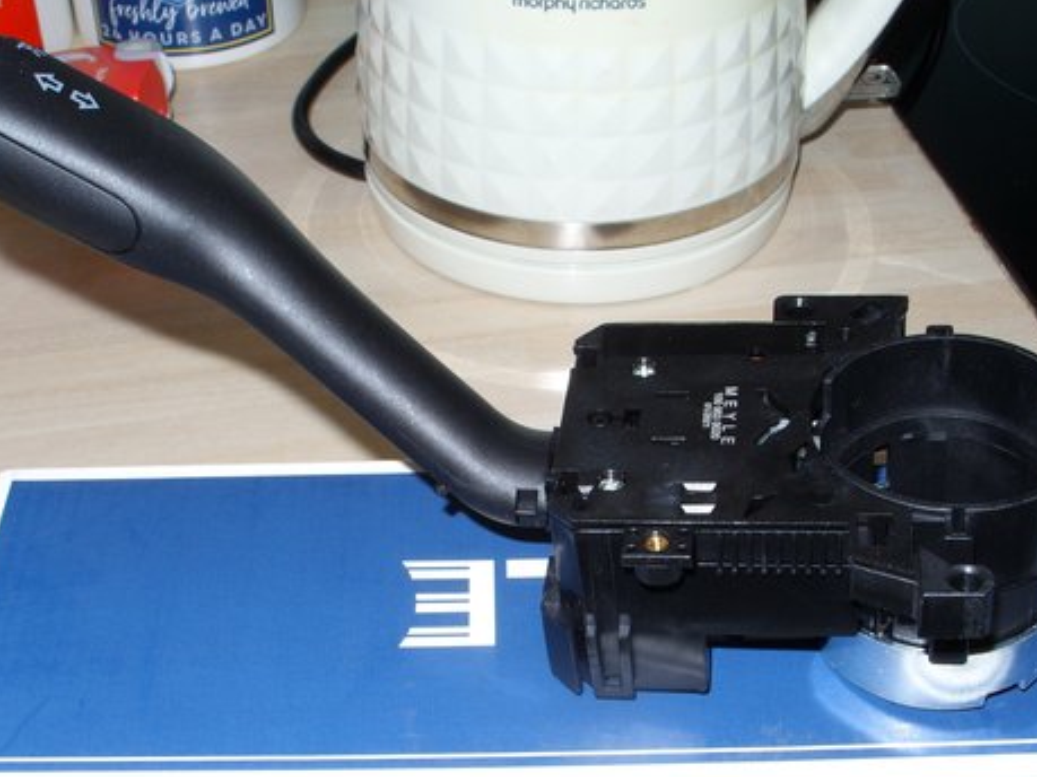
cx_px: 488
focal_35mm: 53
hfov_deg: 36.2
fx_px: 1587
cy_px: 499
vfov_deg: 27.4
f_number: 7.4
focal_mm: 7.8
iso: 50
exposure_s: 1/30
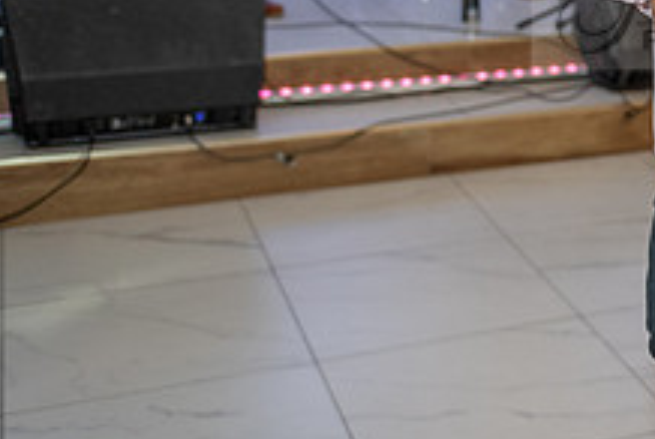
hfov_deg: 22.0
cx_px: 793
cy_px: -2
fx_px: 1549
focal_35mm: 85
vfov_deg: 15.8
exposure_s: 1/160
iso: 800
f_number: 3.2
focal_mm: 32
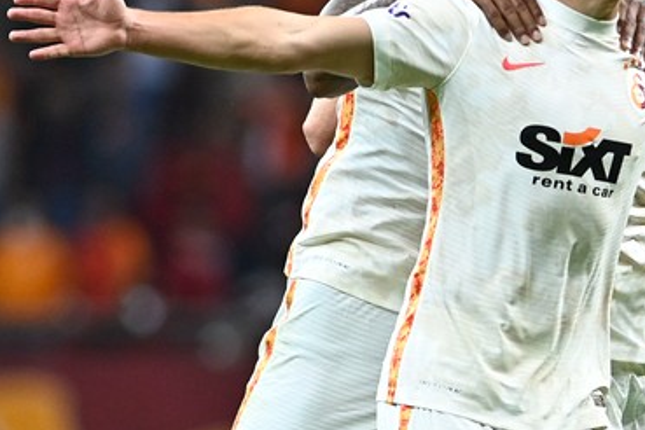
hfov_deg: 2.0
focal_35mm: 1016
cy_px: 211
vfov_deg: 1.4
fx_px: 18202
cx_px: 615
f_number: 4
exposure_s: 1/1000
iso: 2000
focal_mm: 300
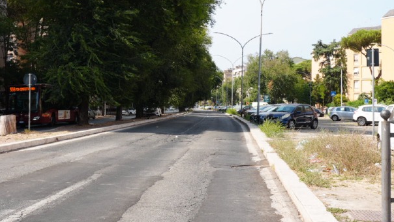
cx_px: 140
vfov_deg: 24.0
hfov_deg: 40.9
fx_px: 522
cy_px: 101
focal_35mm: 50
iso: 100
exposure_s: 1/200
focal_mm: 16
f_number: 6.3
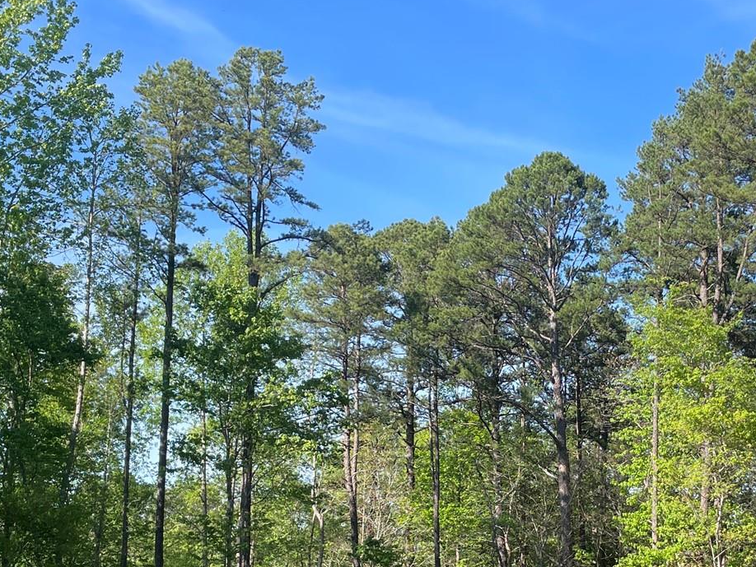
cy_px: 409
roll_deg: +0.0
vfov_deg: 25.0
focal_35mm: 58
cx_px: 521
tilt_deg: +10.0
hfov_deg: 32.9
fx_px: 1267
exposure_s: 1/1383
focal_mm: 4.2
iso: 32
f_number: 1.6
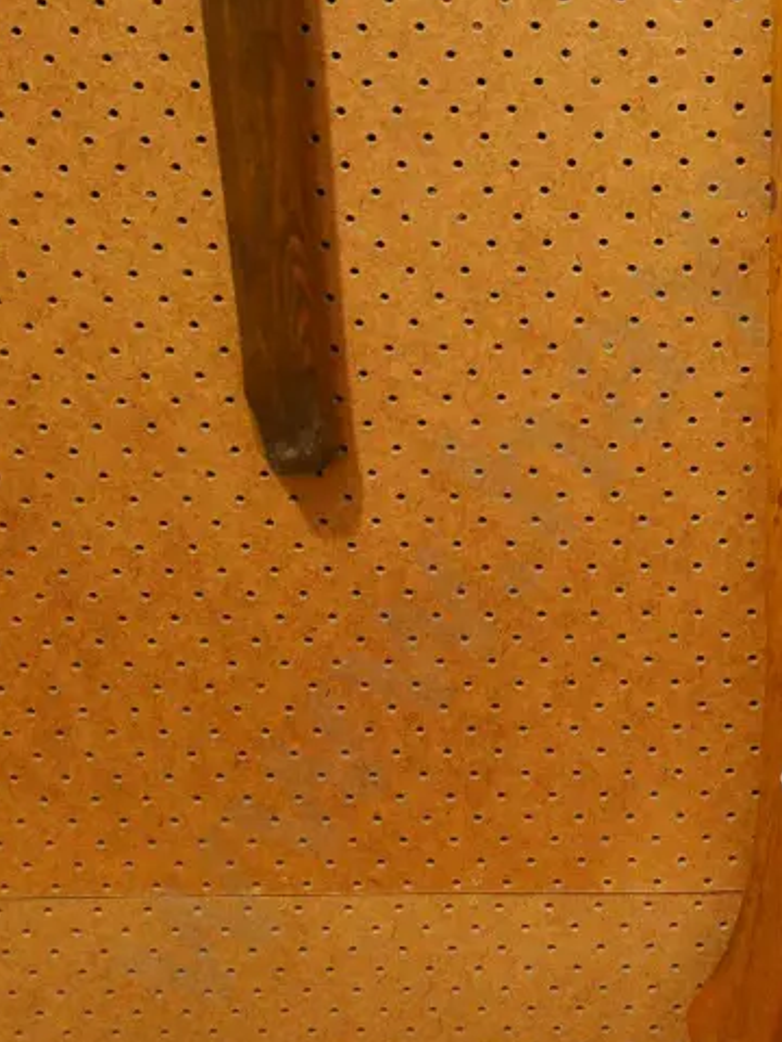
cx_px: 818
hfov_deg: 21.9
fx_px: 1928
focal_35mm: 64
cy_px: 113
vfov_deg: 29.1
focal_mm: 15
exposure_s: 1/125
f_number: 3.7
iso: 3200
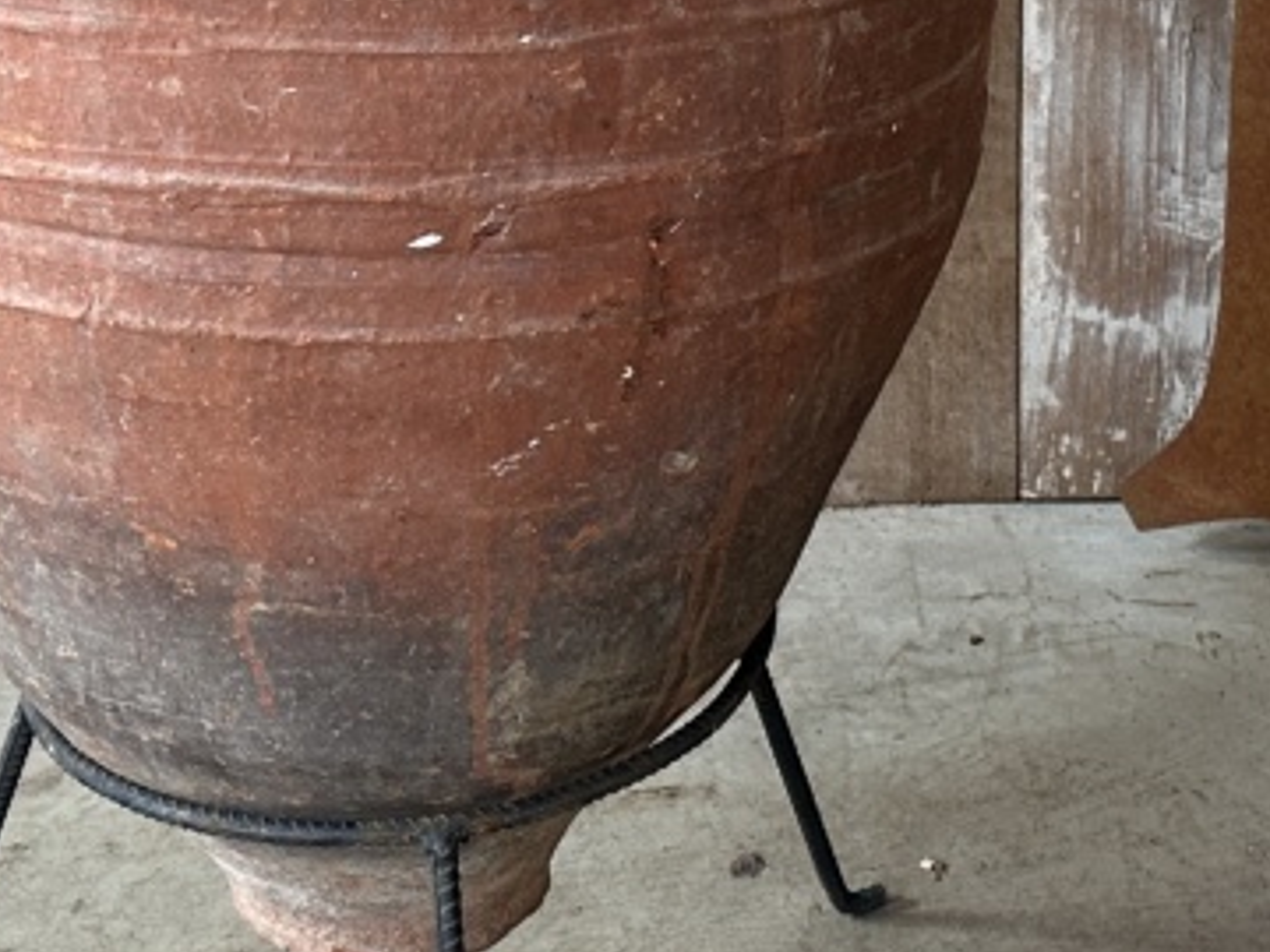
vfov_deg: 18.3
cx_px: 769
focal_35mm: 80
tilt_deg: -23.5
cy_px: 219
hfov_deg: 24.4
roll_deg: -0.9
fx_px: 2935
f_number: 1.78
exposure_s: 1/62
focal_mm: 6.86
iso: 250
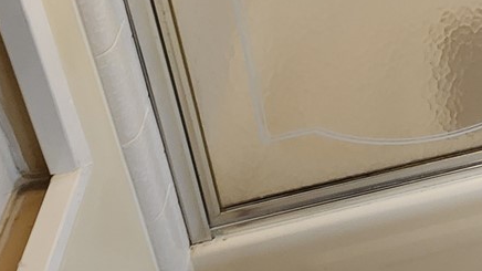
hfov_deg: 33.3
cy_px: -355
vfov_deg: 15.2
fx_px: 664
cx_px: 563
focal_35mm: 52
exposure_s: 1/60
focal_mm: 2.2
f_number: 2.2
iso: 200
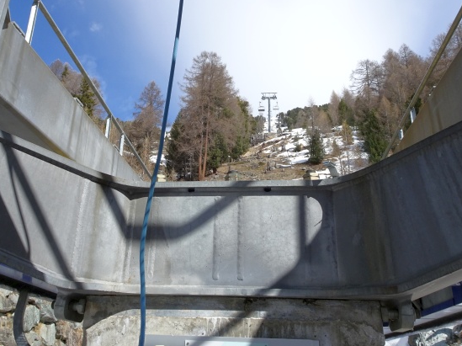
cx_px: 210
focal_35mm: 35
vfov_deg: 40.5
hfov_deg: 52.6
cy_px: 140
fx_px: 467
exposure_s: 1/1000
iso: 80
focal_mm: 4.1
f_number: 3.5
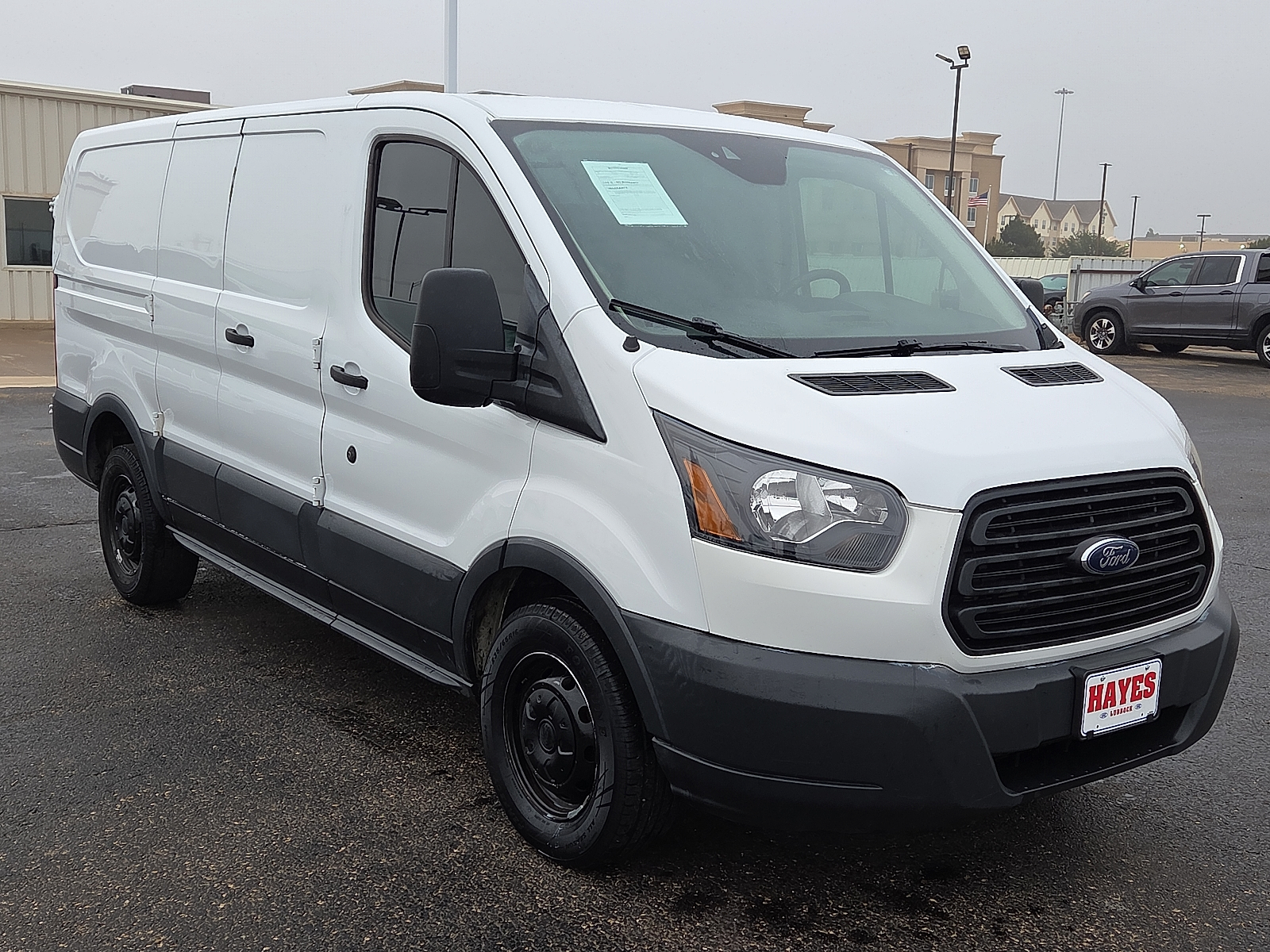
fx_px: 1431
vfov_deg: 36.8
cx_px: 635
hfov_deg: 47.9
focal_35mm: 39
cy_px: 476
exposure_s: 1/833
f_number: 1.8
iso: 76
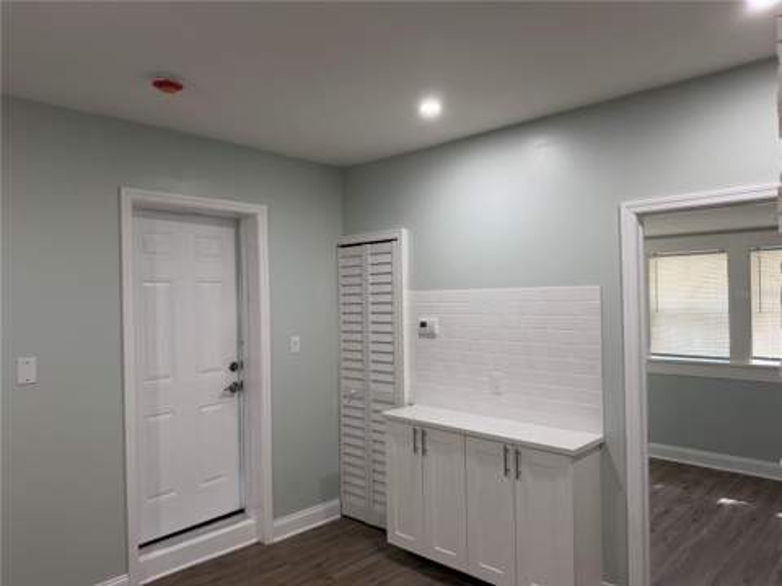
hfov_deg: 71.6
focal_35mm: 24
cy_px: 293
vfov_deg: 56.8
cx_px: 391
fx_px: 542
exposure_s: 1/120
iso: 200
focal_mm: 6.76
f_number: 1.78
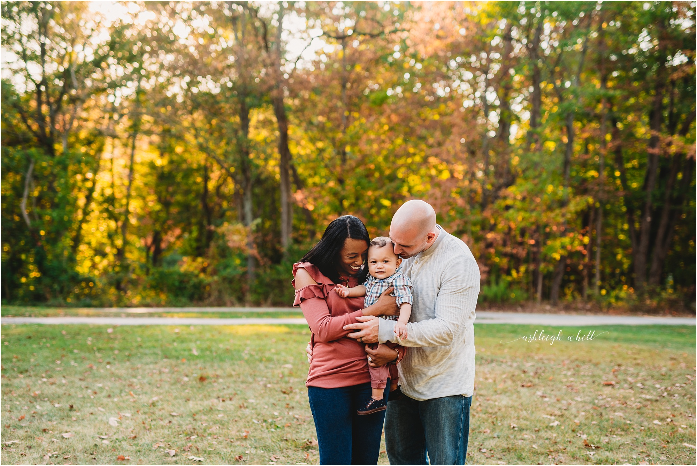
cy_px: 233
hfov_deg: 39.6
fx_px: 969
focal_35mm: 50
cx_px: 348
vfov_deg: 27.0
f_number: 2.2
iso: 160
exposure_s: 1/320
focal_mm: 50
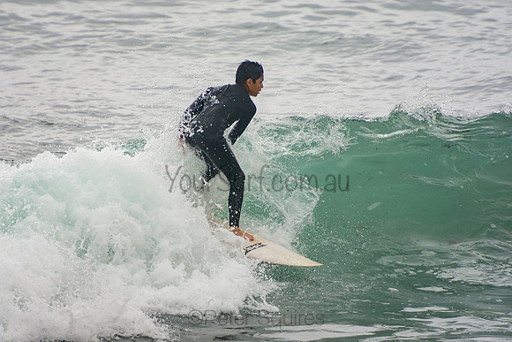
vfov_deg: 2.4
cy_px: 171
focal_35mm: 570
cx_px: 256
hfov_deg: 3.6
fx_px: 8108
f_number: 5.6
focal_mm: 380
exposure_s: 1/1250
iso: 320
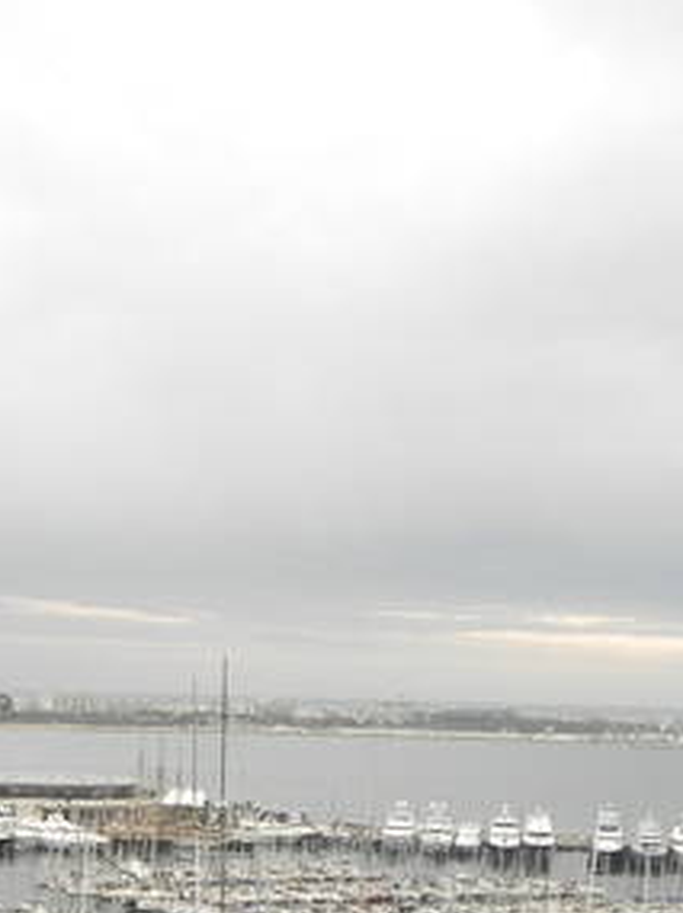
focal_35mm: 73
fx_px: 1925
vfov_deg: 25.8
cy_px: 838
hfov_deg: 19.3
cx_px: -59
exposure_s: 1/114
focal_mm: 4.6
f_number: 4.5
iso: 160
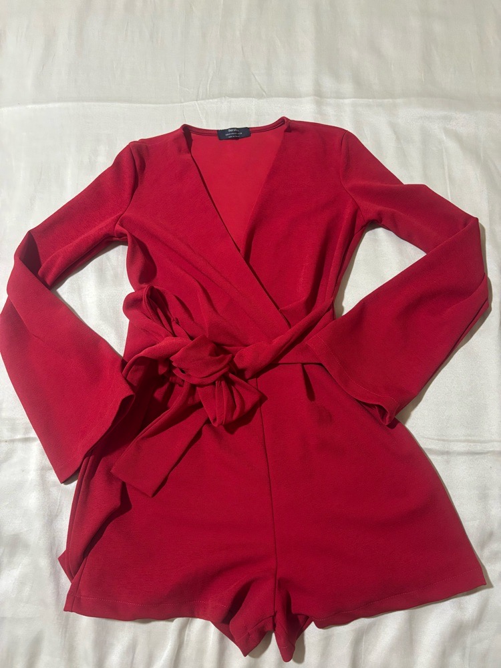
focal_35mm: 26
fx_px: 502
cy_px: 334
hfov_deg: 53.1
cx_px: 250
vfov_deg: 67.3
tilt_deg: -72.9
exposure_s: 1/50
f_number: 1.6
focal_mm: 5.96
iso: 250
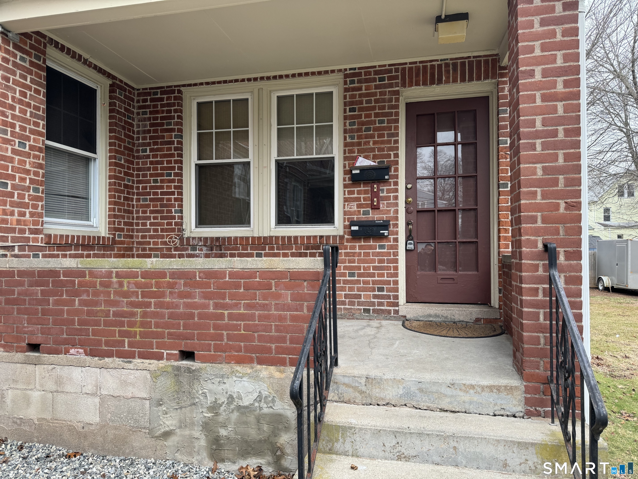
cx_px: 319
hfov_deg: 71.6
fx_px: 442
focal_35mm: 24
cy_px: 240
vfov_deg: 56.8
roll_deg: +0.3
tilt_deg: +0.4
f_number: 1.78
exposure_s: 1/159
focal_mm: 6.86
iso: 64
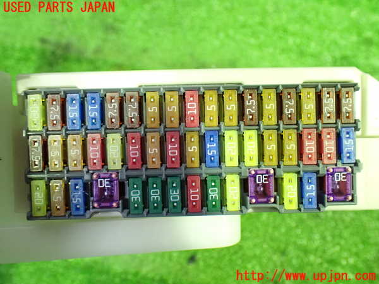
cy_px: 142
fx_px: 328
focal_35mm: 30
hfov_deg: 60.0
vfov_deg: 46.8
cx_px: 190
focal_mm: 5.4
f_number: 2.3
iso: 1250
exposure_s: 1/30
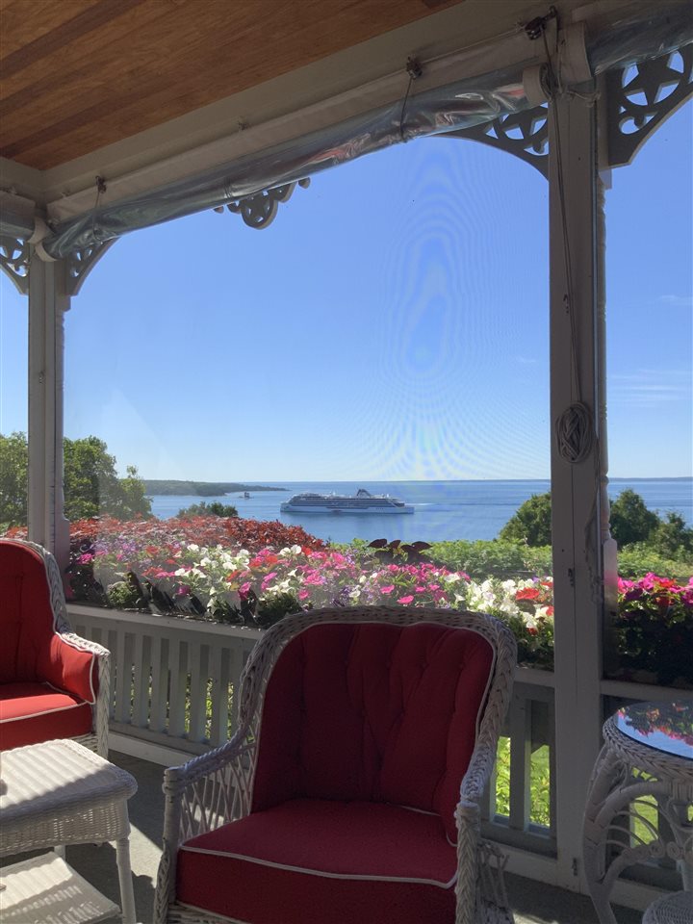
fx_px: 774
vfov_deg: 61.7
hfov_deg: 48.2
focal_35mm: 29
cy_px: 462
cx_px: 346
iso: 16
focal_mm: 3
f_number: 1.8
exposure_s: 1/1534
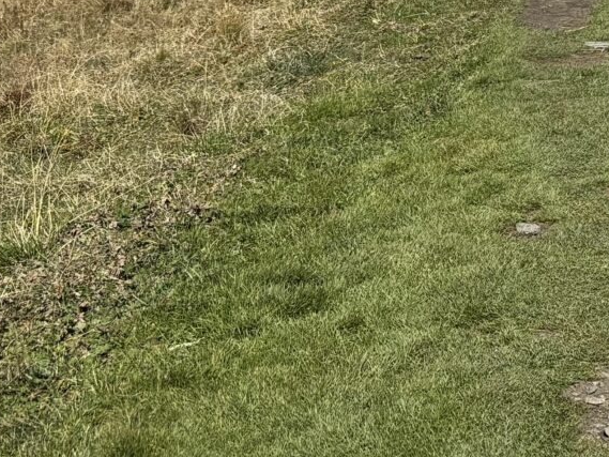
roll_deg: -1.2
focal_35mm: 117
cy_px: -451
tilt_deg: +4.9
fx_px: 2059
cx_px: 824
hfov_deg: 15.9
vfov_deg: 11.4
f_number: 1.6
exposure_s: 1/4630
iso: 50
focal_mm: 5.96
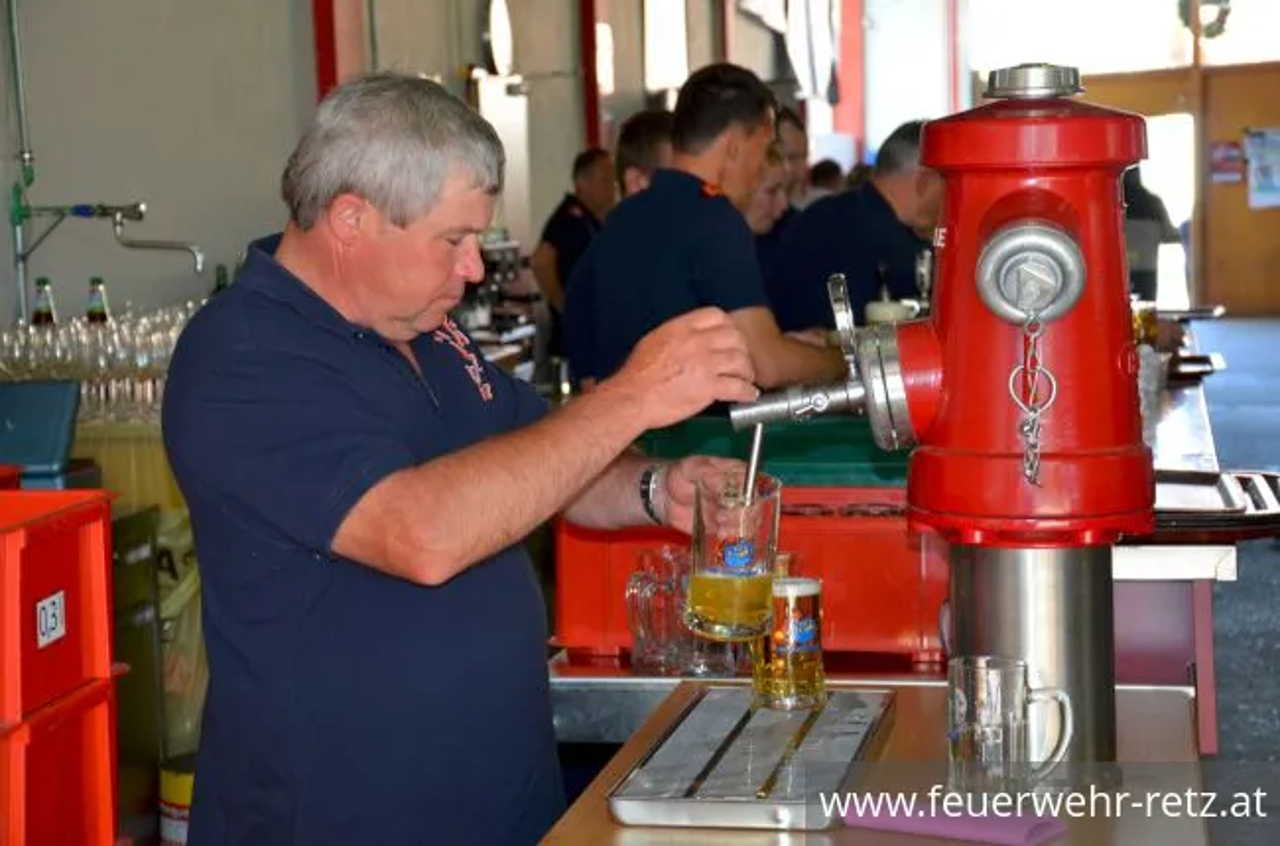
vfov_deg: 17.4
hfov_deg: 26.1
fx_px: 2767
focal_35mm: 78
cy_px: 423
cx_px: 640
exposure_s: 1/60
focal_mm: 52
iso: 720
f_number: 5
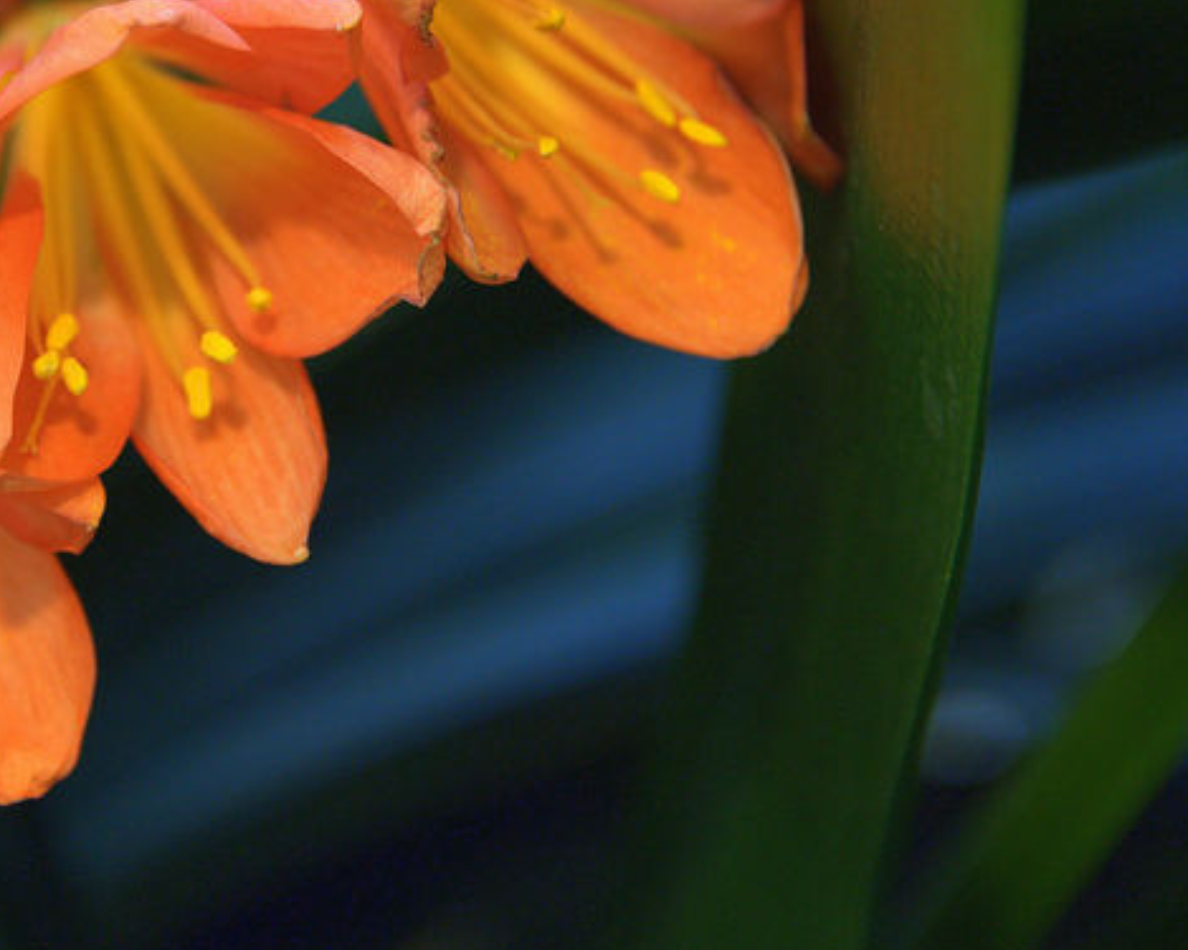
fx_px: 15819
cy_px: 239
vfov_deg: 3.4
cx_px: 317
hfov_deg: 4.3
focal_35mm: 450
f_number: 5.6
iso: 800
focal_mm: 250
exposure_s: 1/60
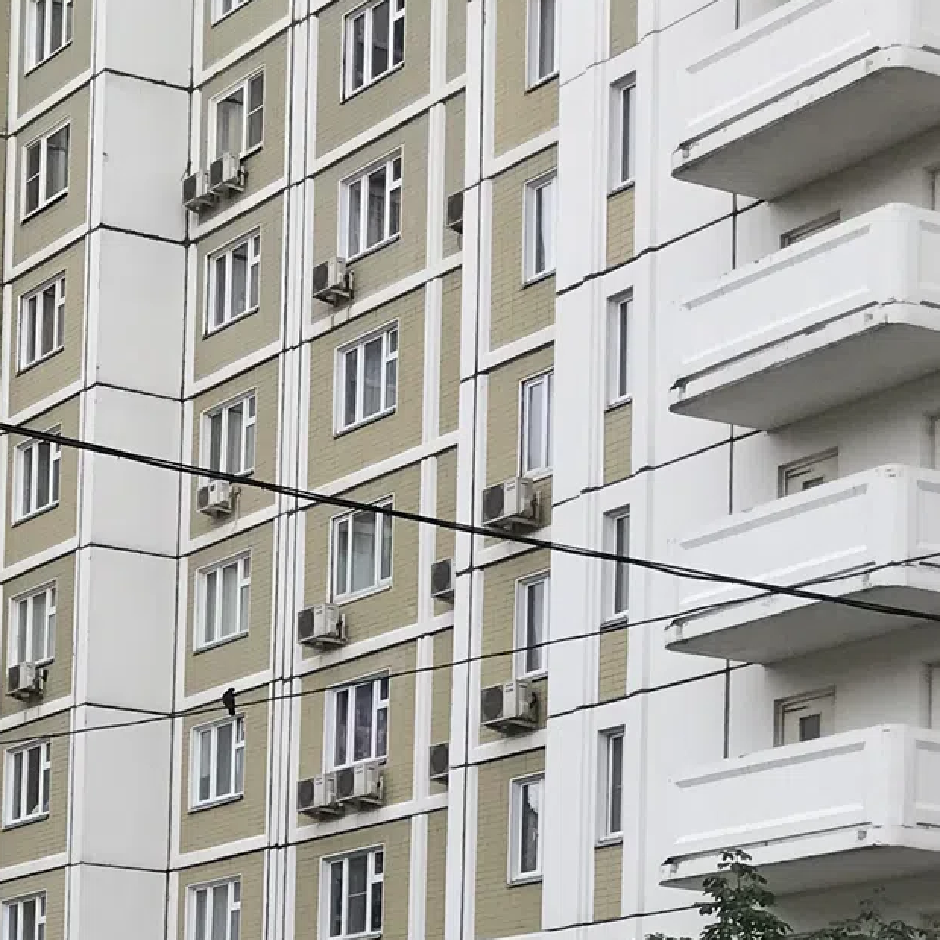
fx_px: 2949
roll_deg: -1.5
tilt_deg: +3.8
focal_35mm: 96
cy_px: 1181
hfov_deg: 17.5
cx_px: -93
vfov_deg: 17.1
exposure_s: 1/465
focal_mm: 3.99
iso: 20
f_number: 1.8
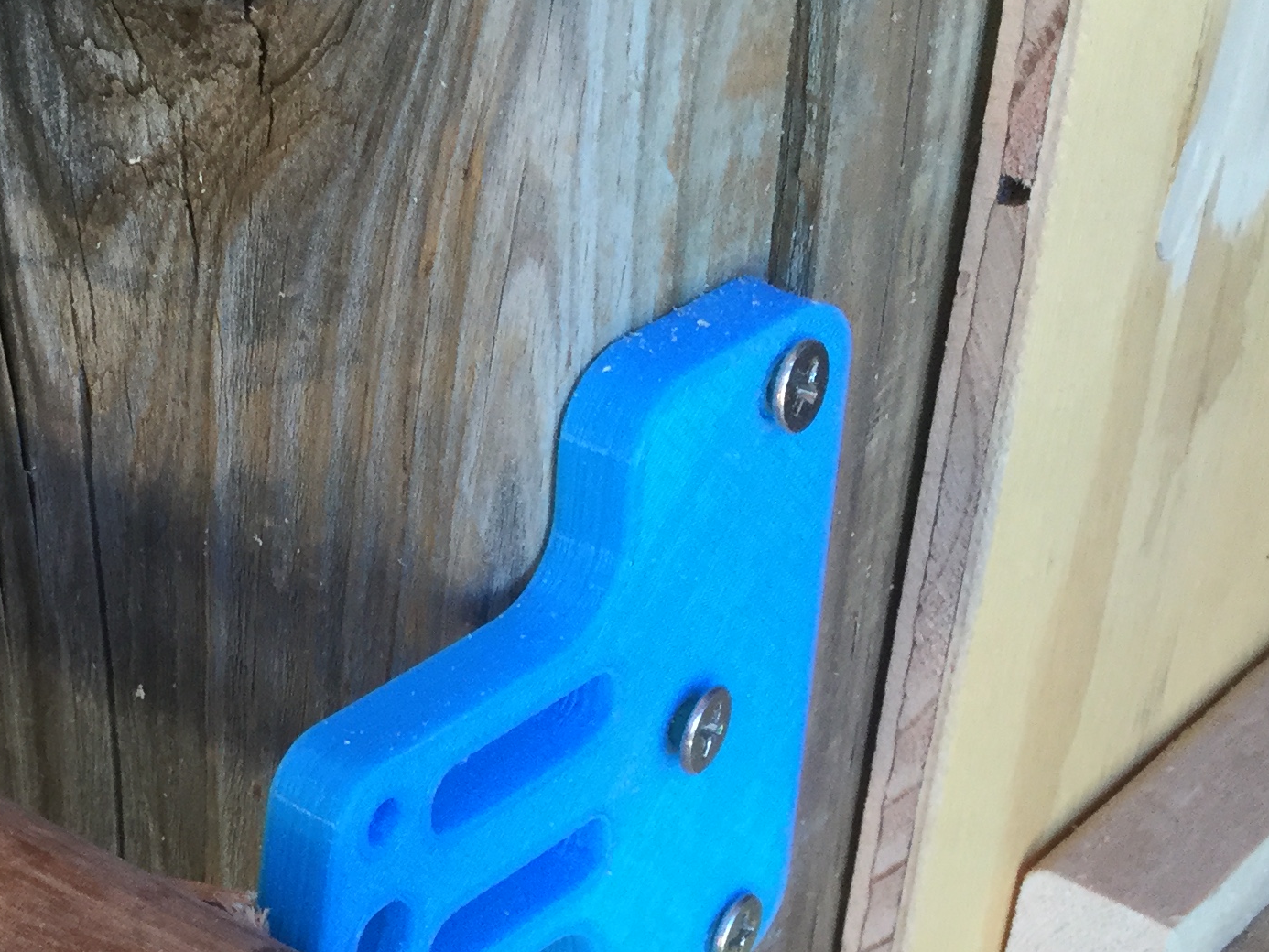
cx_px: 224
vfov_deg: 19.7
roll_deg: -2.9
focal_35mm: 73
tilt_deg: -37.8
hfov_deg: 26.1
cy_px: 909
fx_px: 2677
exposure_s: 1/30
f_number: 2.4
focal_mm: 3.3
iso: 64
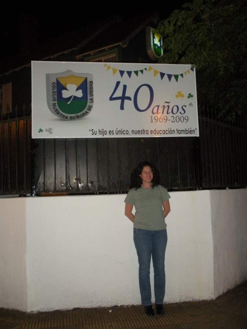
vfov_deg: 51.3
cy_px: 164
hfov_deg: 39.7
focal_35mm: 36
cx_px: 124
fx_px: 342
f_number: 3.5
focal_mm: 6.3
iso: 409
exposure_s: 1/60
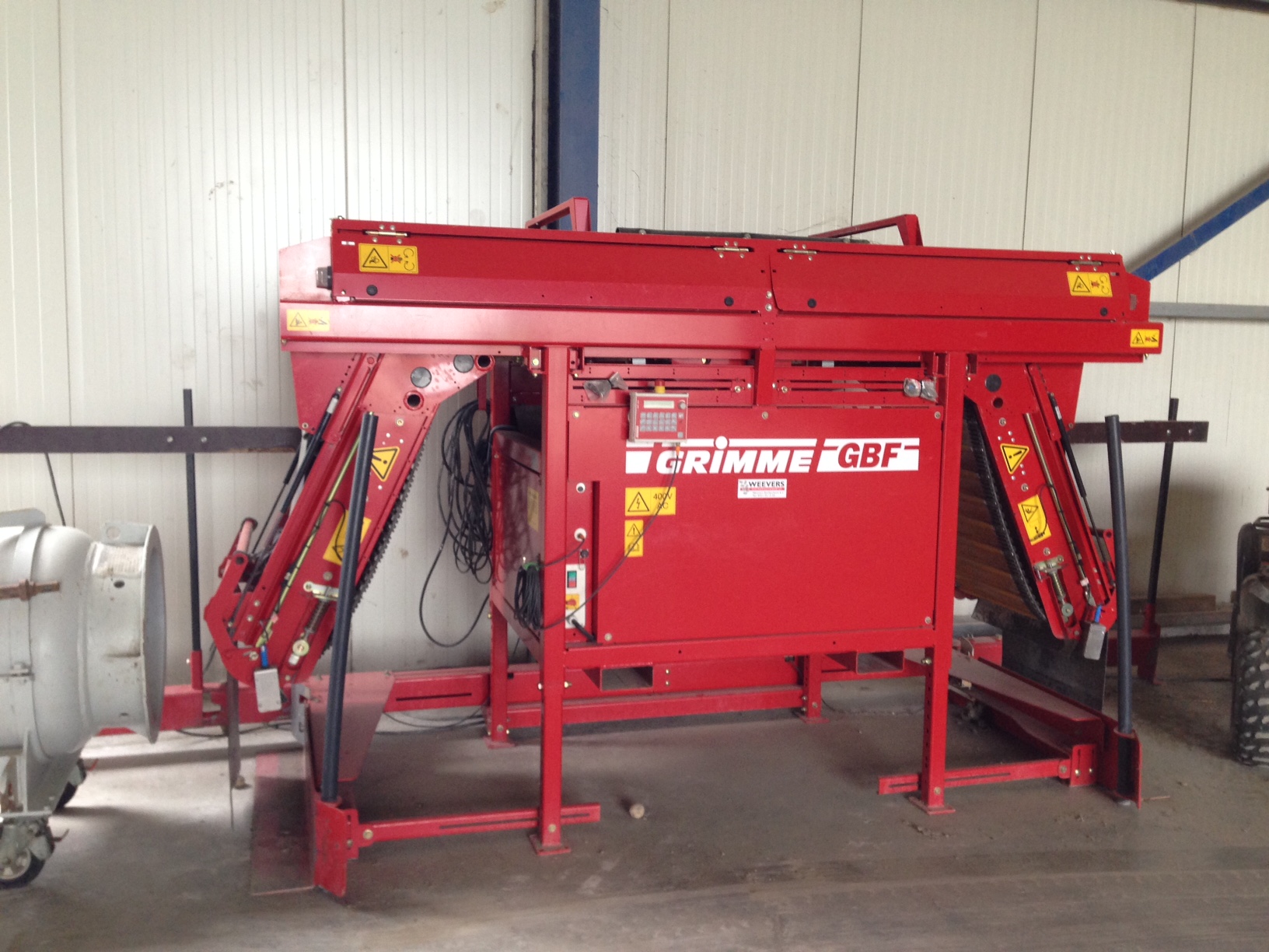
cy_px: 476
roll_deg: -1.0
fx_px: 1210
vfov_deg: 42.9
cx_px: 634
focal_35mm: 33
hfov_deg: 55.4
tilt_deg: -7.4
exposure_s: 1/20
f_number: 2.4
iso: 100
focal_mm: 4.12
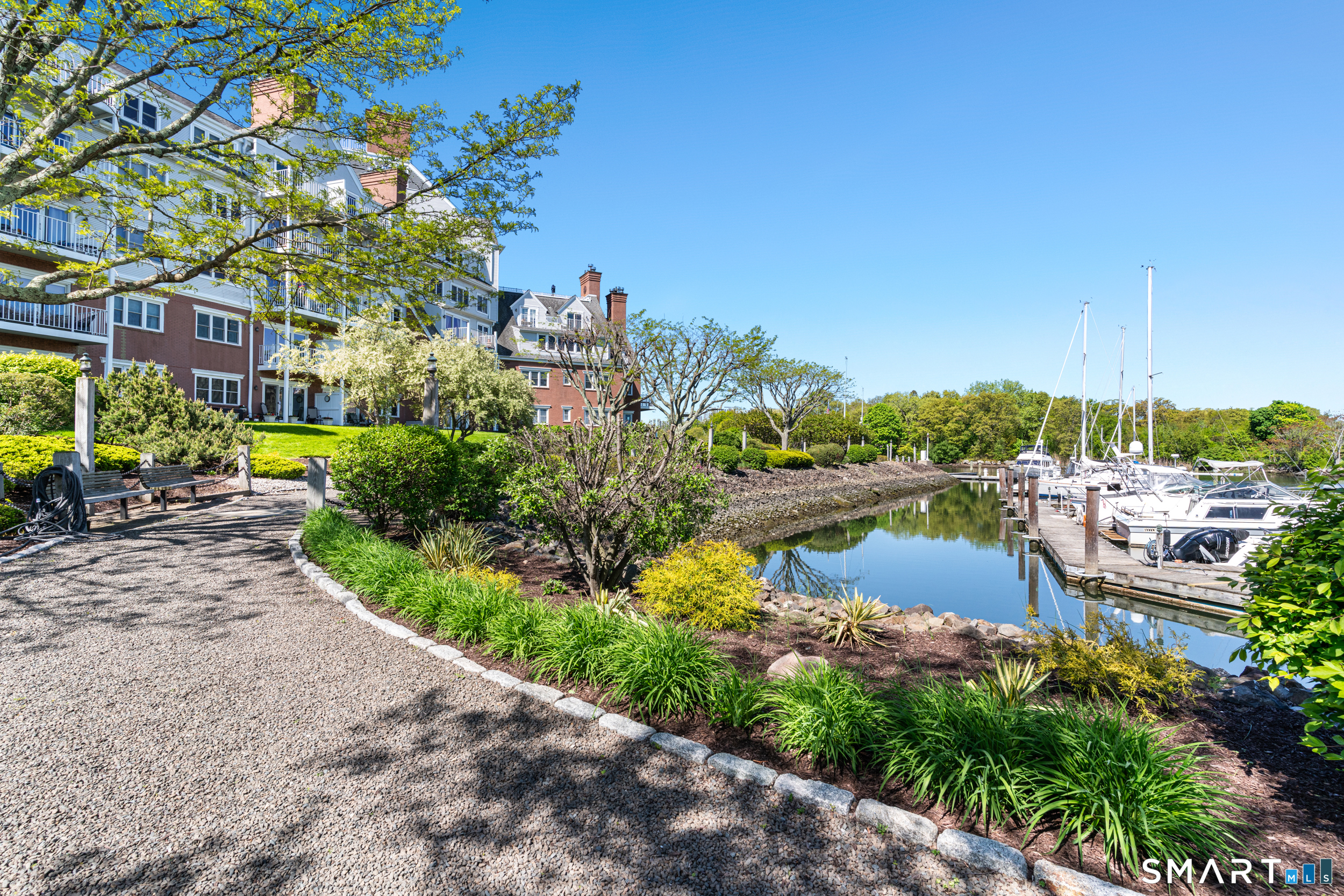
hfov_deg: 93.3
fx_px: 635
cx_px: 672
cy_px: 448
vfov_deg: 70.5
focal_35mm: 17
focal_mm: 17
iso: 320
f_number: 9
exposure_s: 1/200
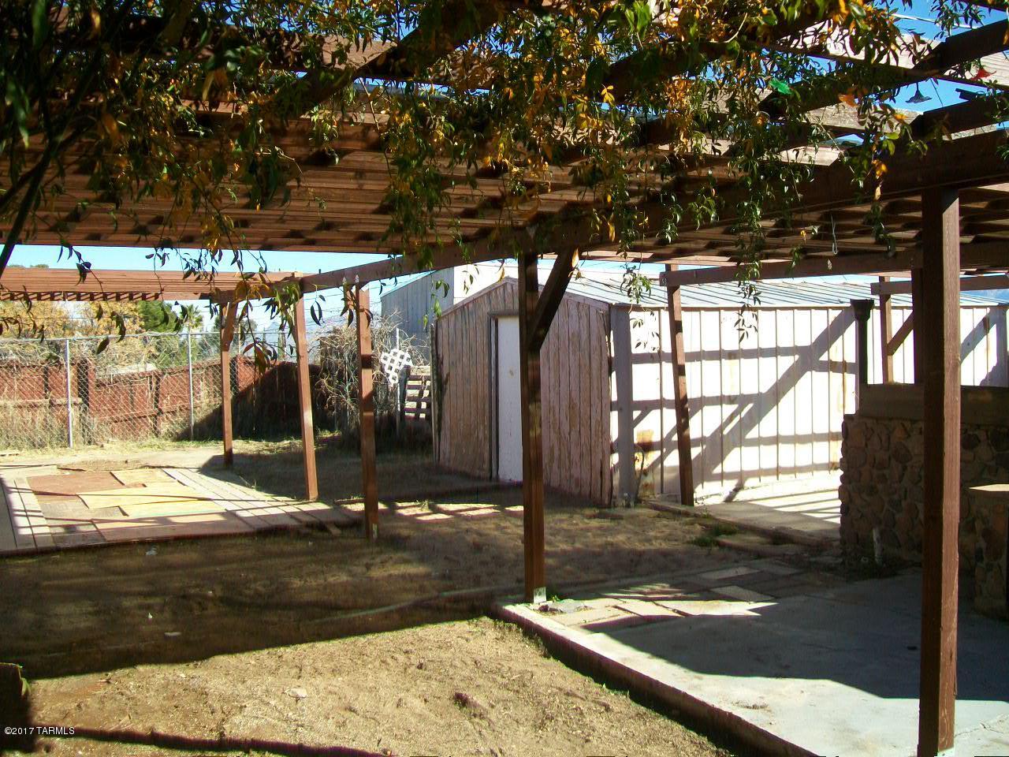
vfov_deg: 41.8
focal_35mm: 34
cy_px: 378
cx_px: 504
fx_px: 991
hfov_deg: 54.0
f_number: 2.7
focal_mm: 6.1
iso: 64
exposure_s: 1/500
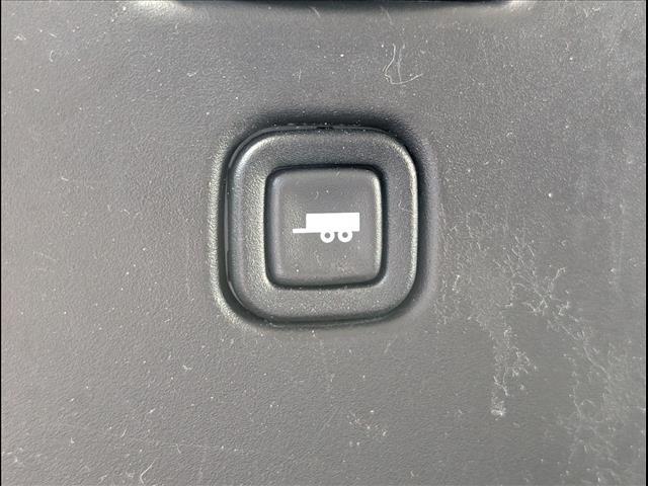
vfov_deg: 29.7
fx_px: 917
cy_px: 243
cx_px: 324
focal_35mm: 49
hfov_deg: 38.9
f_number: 1.68
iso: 1113
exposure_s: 1/204
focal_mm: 6.9
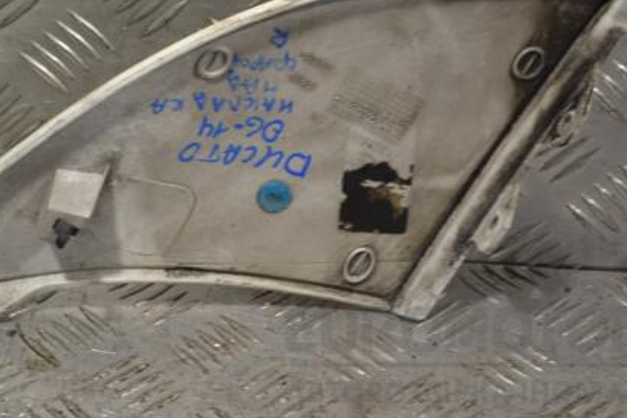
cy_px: 126
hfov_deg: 17.0
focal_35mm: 121
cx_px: 257
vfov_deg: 11.3
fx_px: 2102
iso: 400
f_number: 5.6
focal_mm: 55
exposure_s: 1/80
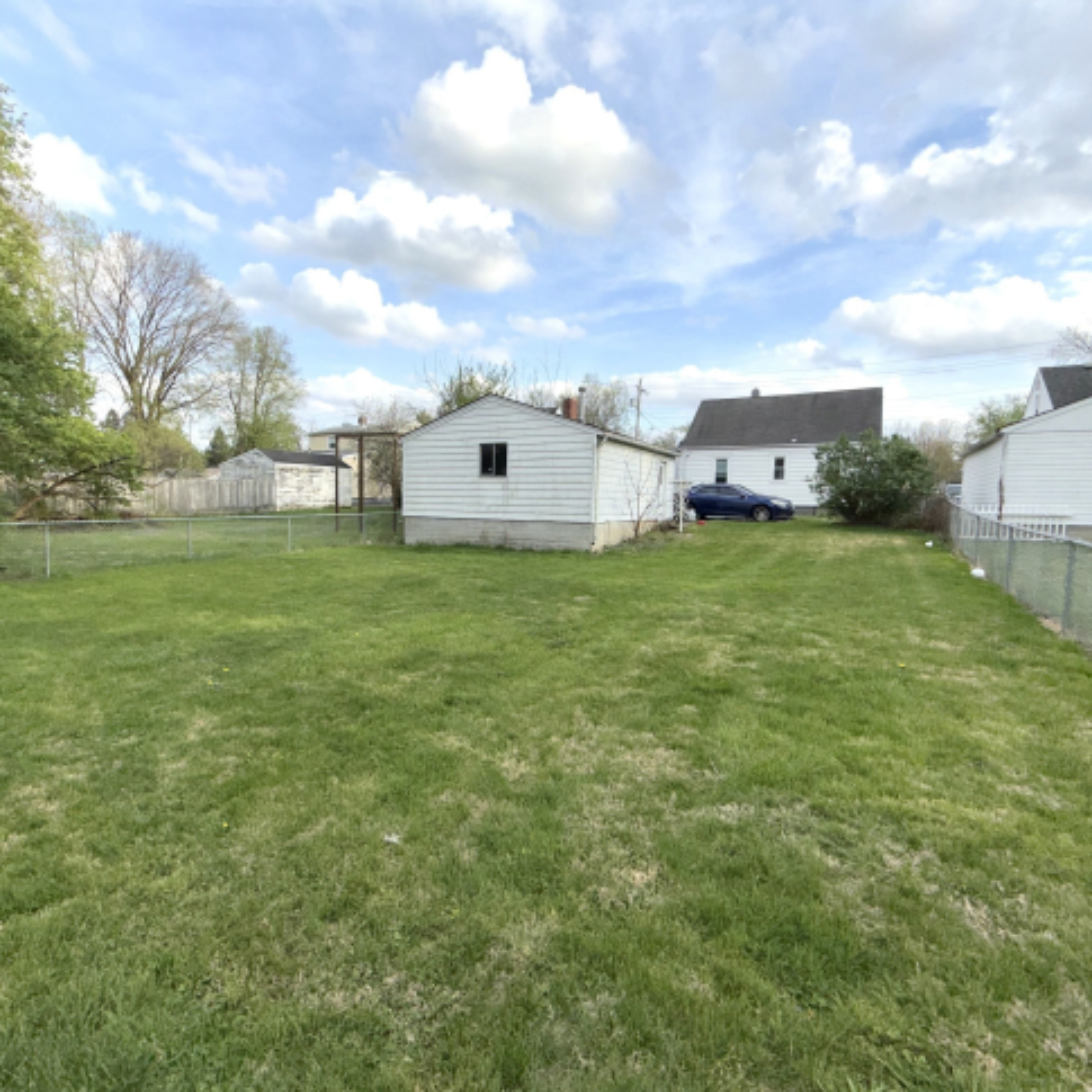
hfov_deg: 83.9
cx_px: 514
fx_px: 607
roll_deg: -1.3
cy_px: 547
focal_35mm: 17
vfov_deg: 84.0
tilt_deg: -4.3
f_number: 2.2
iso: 16
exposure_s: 1/1050
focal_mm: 2.22
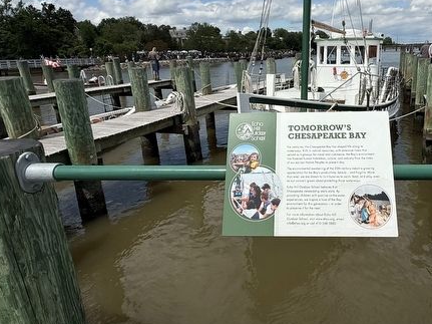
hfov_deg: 65.0
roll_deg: +1.3
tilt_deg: -15.8
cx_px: 298
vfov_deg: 52.9
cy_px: 140
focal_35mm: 26
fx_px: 324
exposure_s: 1/5618
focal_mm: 2.22
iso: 50
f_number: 2.2
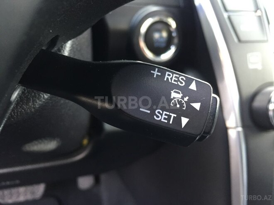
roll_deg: -3.4
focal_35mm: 29
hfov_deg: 61.7
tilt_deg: -16.1
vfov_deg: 48.2
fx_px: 230
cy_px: 102
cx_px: 137
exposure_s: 1/33
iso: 160
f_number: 2.2
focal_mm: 4.15
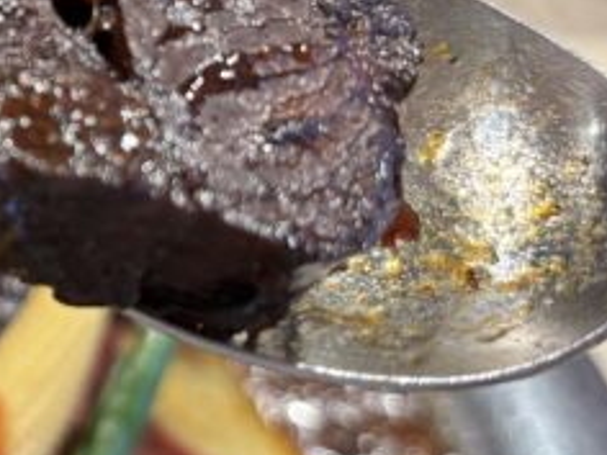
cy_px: 108
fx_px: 1543
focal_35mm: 88
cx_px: -85
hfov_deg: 21.0
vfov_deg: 16.7
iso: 80
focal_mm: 5.96
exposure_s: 1/50
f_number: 1.6
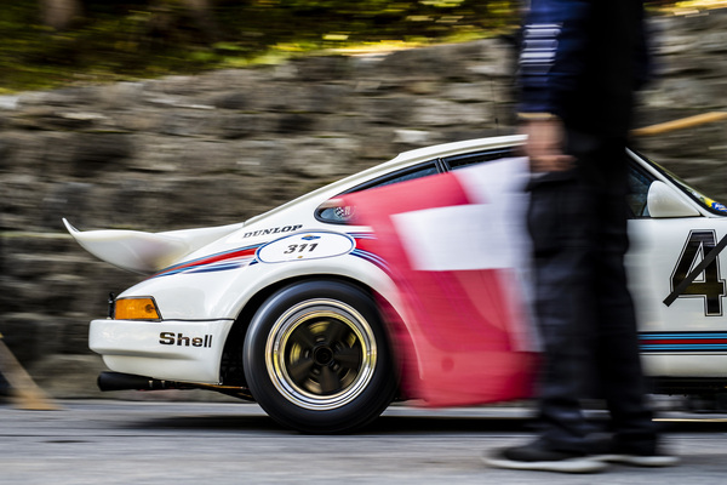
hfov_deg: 39.6
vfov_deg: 27.0
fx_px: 1010
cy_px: 242
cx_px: 364
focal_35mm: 50
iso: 100
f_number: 4.5
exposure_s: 1/40
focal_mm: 50
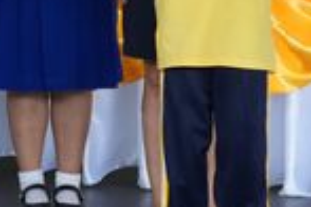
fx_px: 1538
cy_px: -167
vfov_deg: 7.5
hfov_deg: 11.1
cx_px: -144
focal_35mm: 178
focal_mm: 29
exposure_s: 1/40
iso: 500
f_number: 5.6
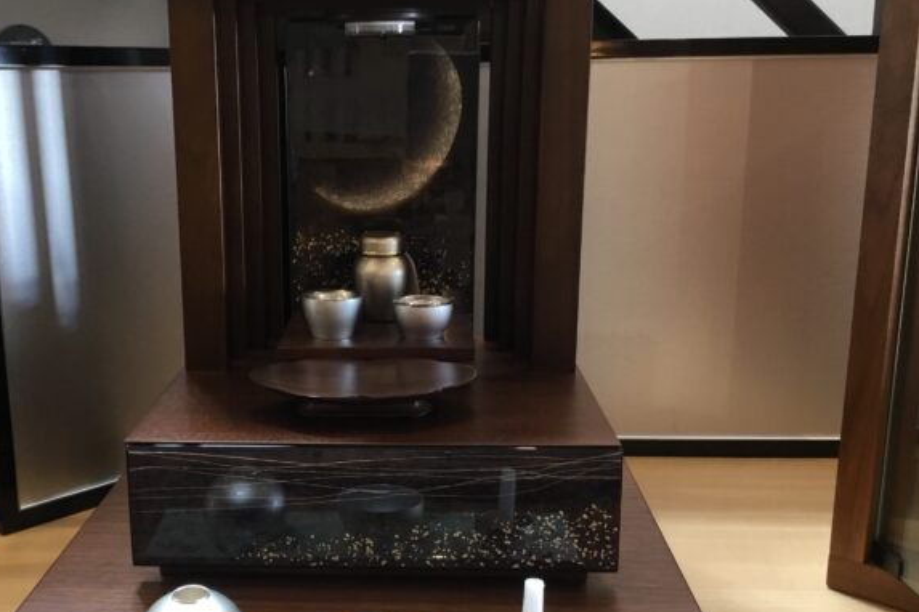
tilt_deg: -16.2
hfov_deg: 43.2
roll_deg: +2.2
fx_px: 1149
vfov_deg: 29.7
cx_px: 342
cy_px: 399
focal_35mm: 45
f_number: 2.4
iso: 100
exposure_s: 1/30
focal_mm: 3.3
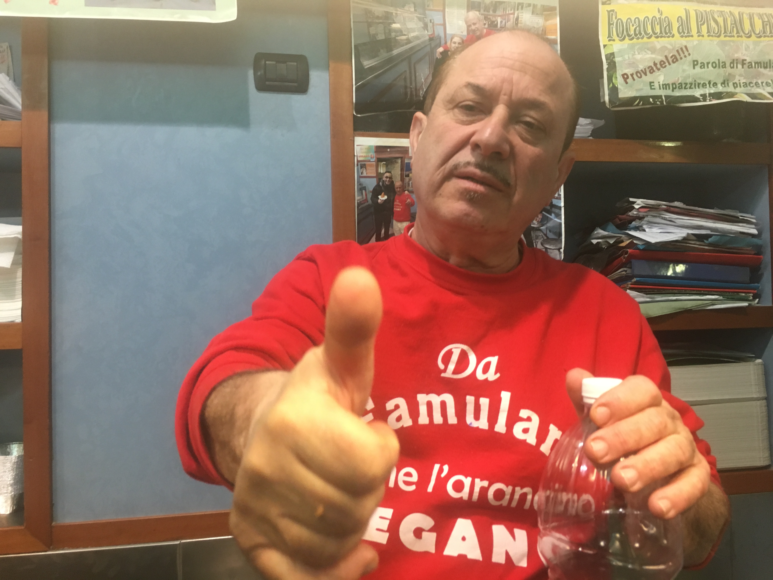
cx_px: 386
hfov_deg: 61.7
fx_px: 648
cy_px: 290
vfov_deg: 48.2
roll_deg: +1.3
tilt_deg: +1.0
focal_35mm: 29
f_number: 2.2
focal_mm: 4.15
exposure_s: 1/33
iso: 160
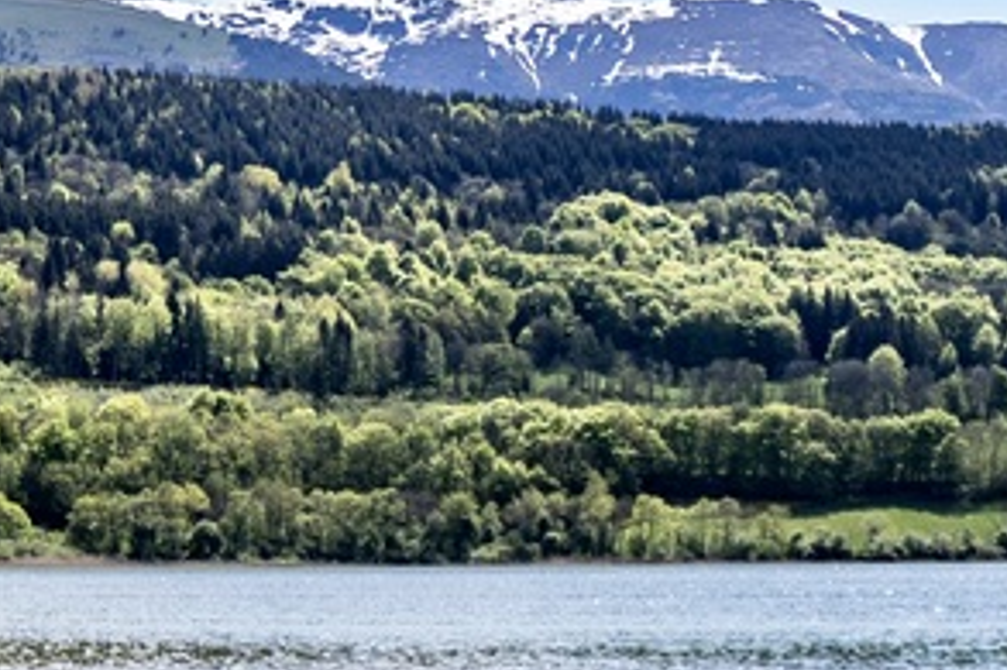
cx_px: 339
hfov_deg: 24.7
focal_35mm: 82
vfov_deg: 16.6
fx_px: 2292
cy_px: 342
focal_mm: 16
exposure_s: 1/3200
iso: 100
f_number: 1.6
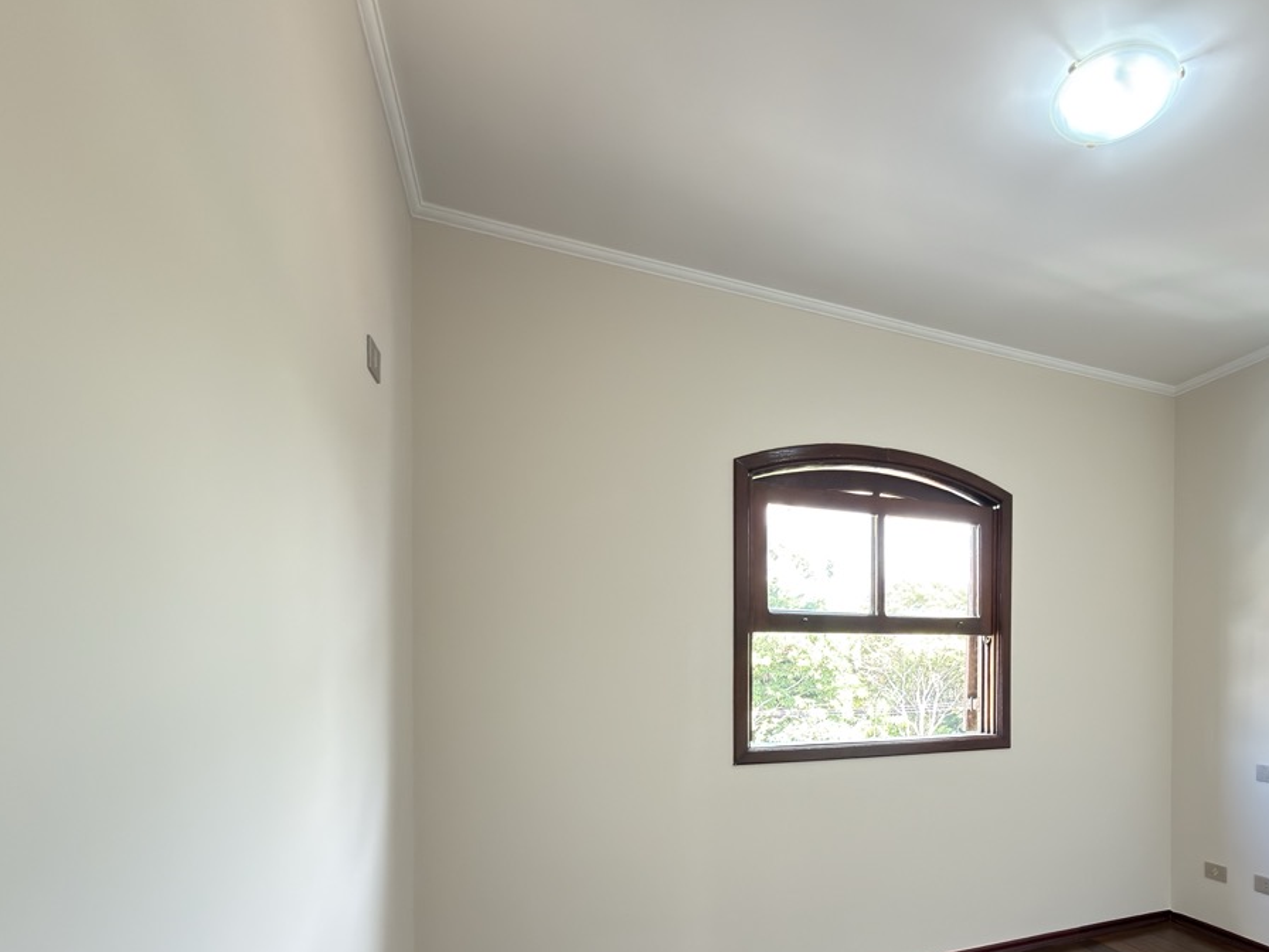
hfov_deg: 78.5
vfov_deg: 63.4
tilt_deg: -0.3
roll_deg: +0.1
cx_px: 867
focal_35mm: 20
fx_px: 733
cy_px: 673
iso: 100
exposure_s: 1/30
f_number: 2.2
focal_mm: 2.22
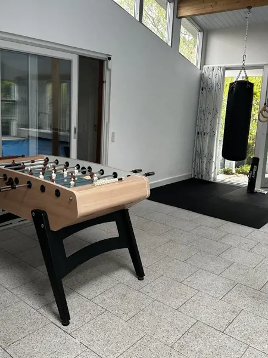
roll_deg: -2.6
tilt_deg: -6.1
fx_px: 330
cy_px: 156
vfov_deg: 56.6
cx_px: 122
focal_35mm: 32
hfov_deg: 44.1
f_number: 1.78
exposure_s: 1/121
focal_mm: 6.86
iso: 125
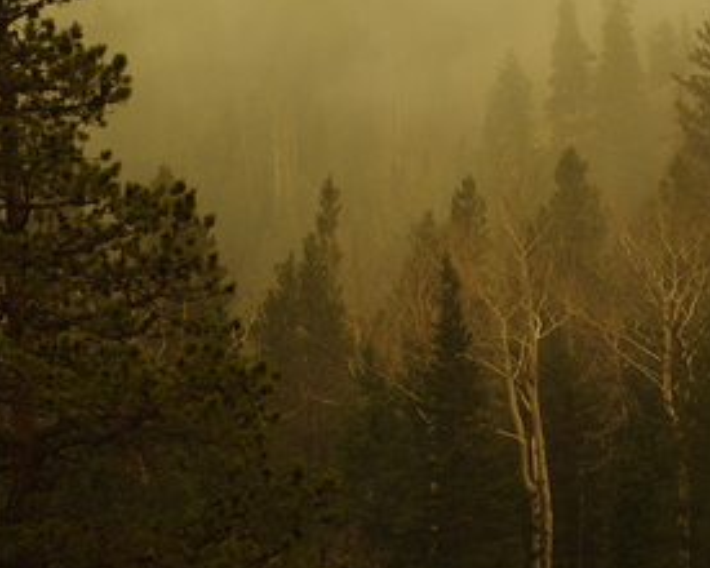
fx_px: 4497
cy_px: 98
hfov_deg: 9.0
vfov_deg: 7.2
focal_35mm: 214
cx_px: 411
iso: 400
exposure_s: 1/400
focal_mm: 75
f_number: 5.6
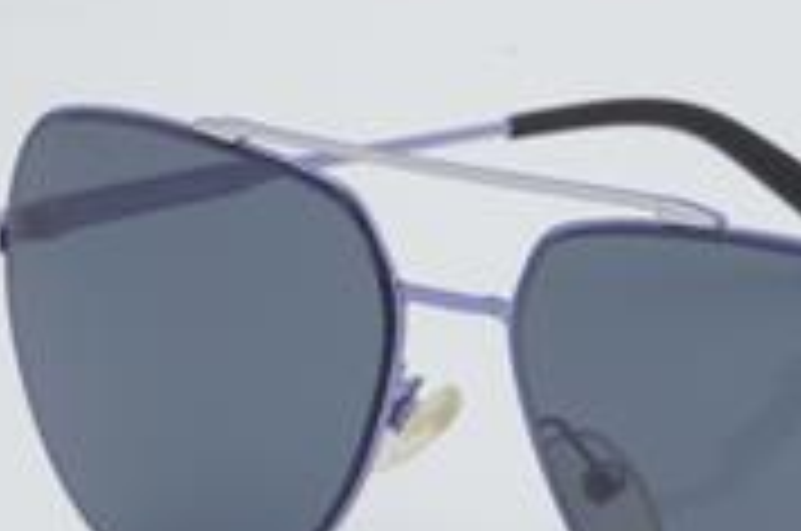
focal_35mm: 169
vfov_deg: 8.1
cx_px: 842
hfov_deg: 12.0
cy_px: 387
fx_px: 3753
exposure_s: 1/3
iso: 100
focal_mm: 50
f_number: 32
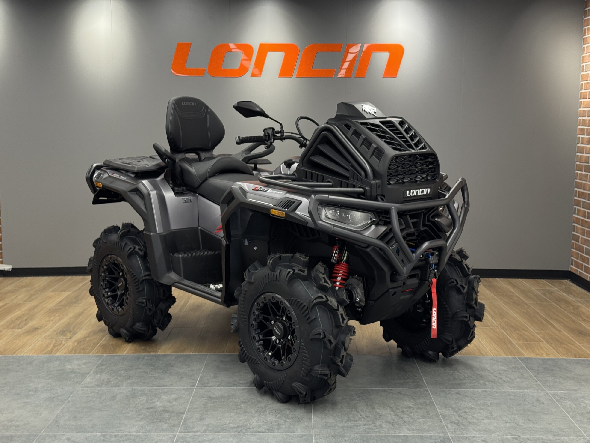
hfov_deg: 39.7
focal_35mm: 48
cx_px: 295
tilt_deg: -7.0
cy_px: 222
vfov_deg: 30.3
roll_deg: -0.3
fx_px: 818
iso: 100
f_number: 1.78
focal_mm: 6.76
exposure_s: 1/121
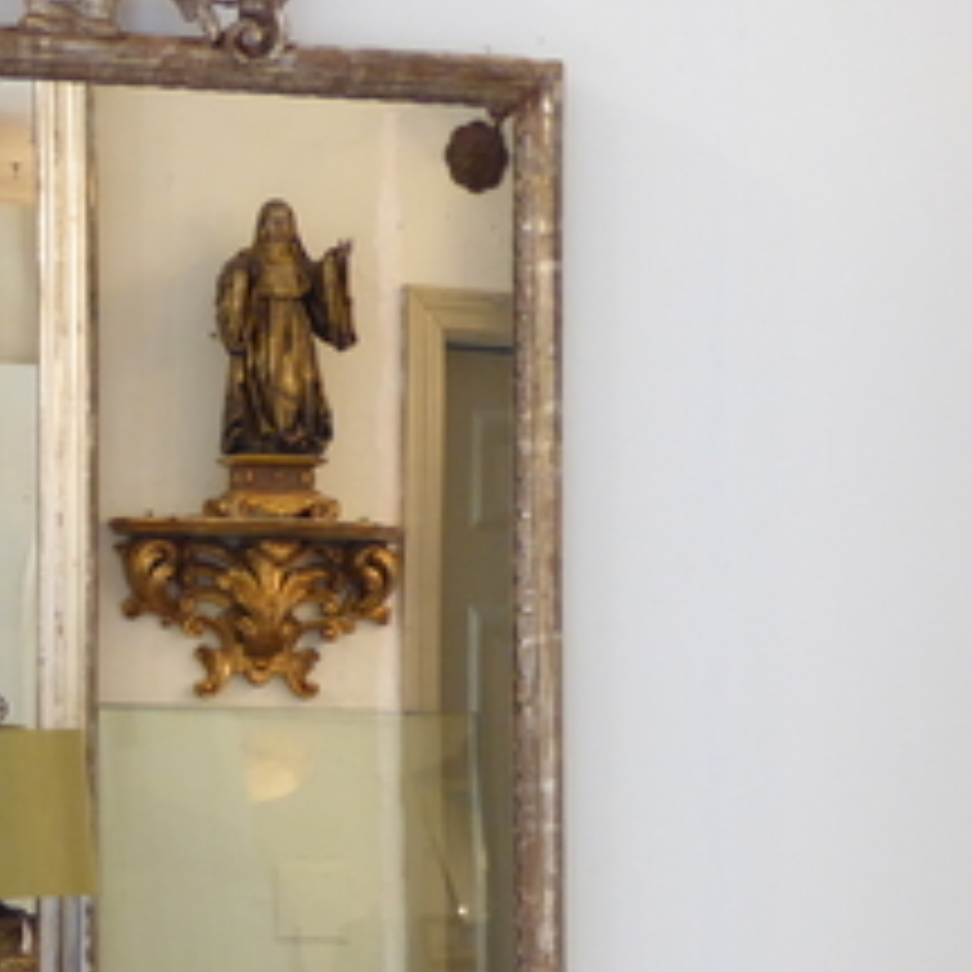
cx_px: 104
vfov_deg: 19.0
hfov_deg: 18.8
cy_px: 652
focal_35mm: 91
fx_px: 2891
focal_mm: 6.7
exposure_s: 1/10
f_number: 3.7
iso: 400
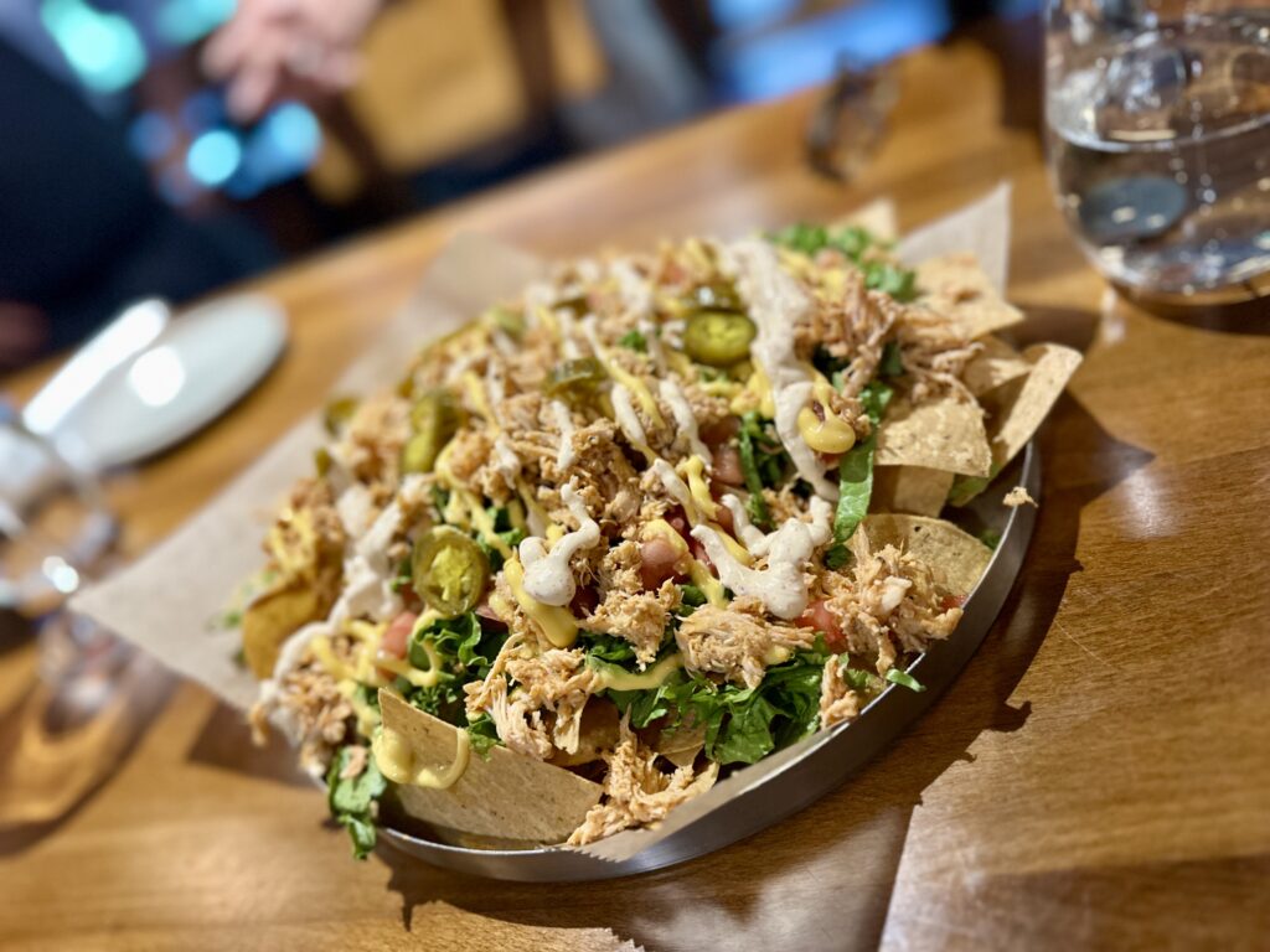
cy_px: 476
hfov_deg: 71.6
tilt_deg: -37.7
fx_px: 881
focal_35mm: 24
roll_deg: +30.7
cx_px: 635
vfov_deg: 56.8
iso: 500
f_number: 1.78
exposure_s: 1/60
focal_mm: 6.86
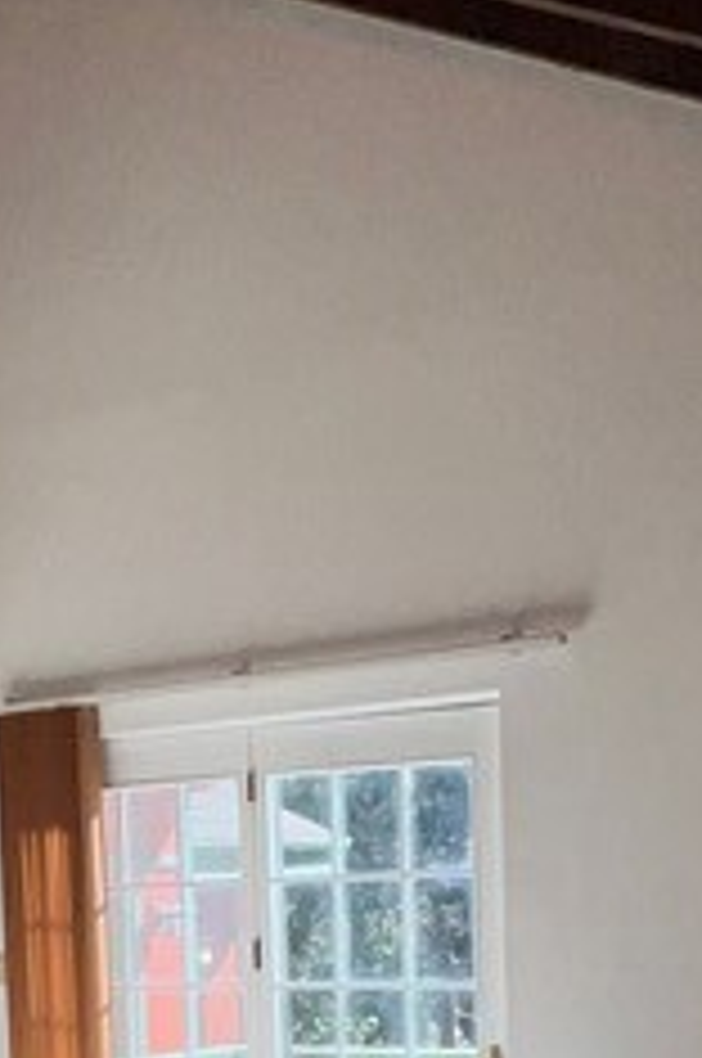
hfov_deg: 22.9
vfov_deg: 31.3
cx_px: 248
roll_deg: +2.5
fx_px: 1731
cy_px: 1072
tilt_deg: -4.5
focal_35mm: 59
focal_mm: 1.57
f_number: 1.8
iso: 25
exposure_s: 1/786
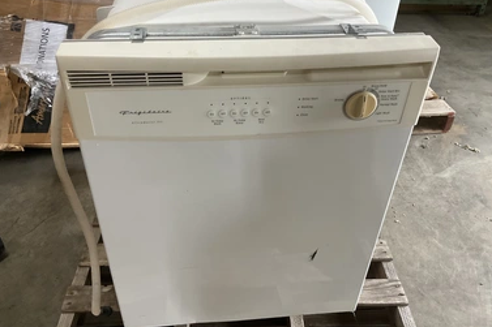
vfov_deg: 41.0
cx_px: 240
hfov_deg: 58.7
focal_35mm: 32
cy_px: 146
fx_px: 437
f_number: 1.8
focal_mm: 3
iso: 160
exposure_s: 1/60
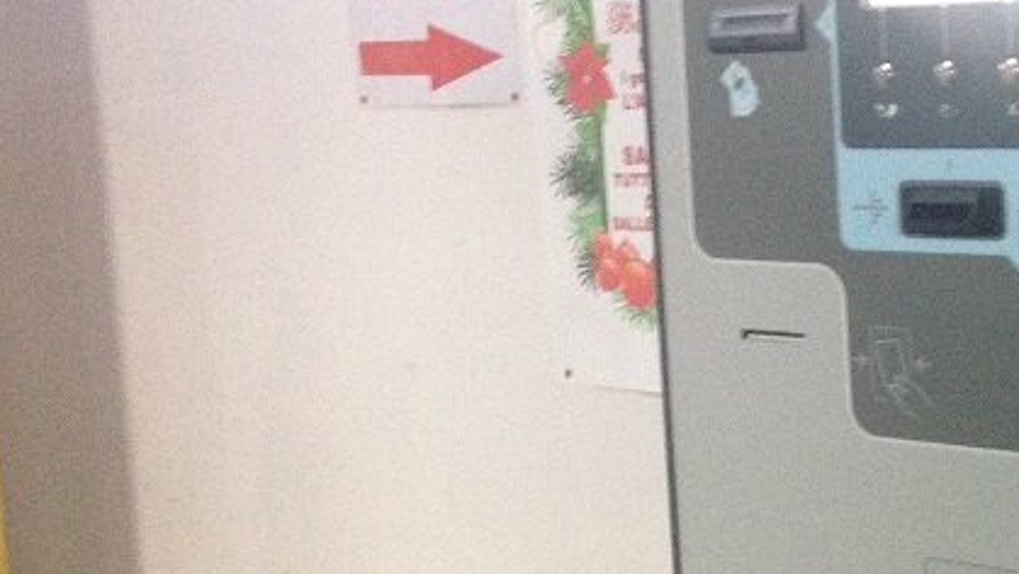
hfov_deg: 28.8
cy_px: 202
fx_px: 1892
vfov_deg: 17.2
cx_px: 936
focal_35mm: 70
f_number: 2.4
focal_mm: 4.12
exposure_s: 1/15
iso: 400
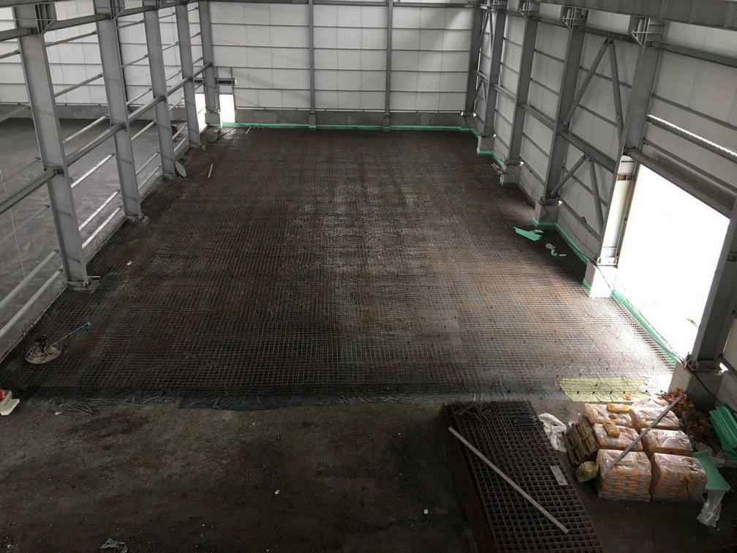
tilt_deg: -24.0
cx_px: 368
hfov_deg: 61.7
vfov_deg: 48.2
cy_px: 276
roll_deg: -1.8
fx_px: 617
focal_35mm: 29
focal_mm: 4.15
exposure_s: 1/17
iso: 32
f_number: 2.2
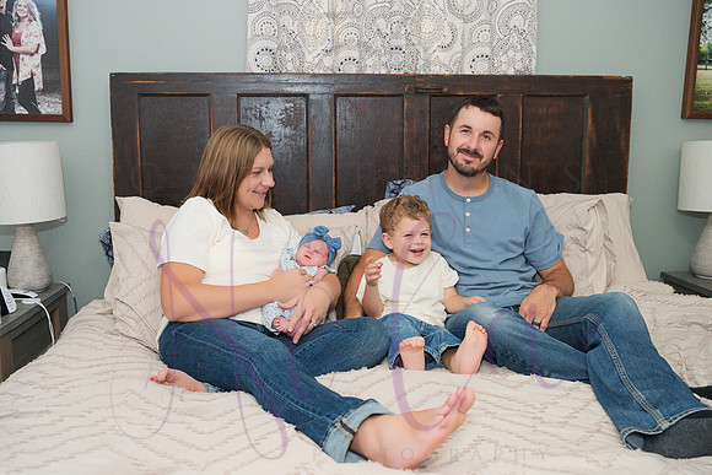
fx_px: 623
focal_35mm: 32
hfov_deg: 59.5
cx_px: 356
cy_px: 238
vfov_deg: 41.7
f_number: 4
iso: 800
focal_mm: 31.5
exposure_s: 1/320
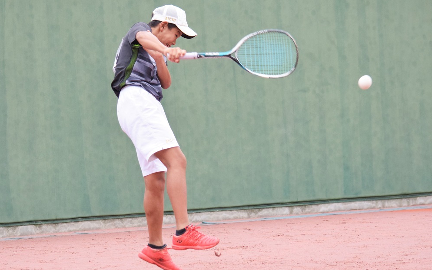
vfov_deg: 8.1
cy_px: 136
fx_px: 1901
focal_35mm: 162
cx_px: 216
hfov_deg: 13.0
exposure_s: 1/1250
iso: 1250
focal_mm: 105
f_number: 4.8
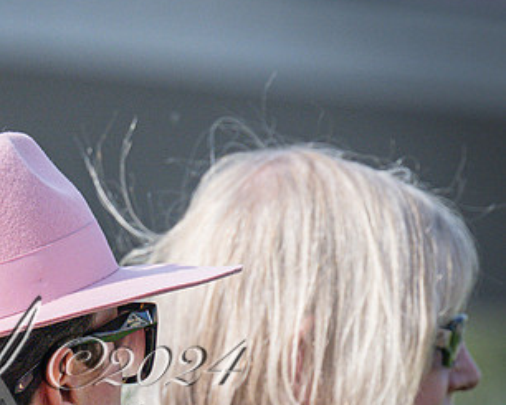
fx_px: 12359
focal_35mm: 825
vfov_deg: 1.9
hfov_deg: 2.3
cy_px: 311
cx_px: 21
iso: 400
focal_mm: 210
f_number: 5
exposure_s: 1/3200
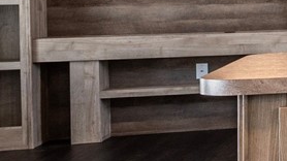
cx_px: 889
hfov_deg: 10.6
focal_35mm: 131
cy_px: -11
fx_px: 996
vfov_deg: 9.2
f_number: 9
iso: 100
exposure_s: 1/10
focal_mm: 16
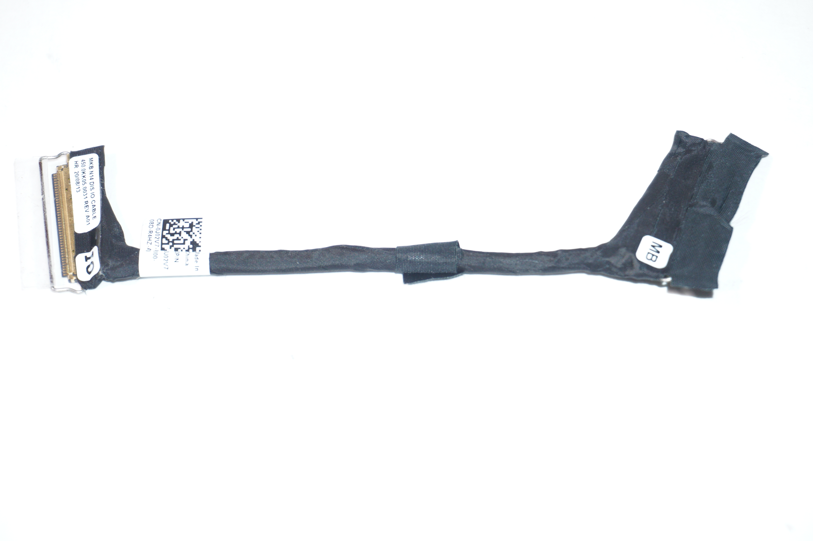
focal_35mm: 68
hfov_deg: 29.9
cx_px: 406
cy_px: 270
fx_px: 1523
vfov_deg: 20.1
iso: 640
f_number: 5.6
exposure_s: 1/160
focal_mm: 45
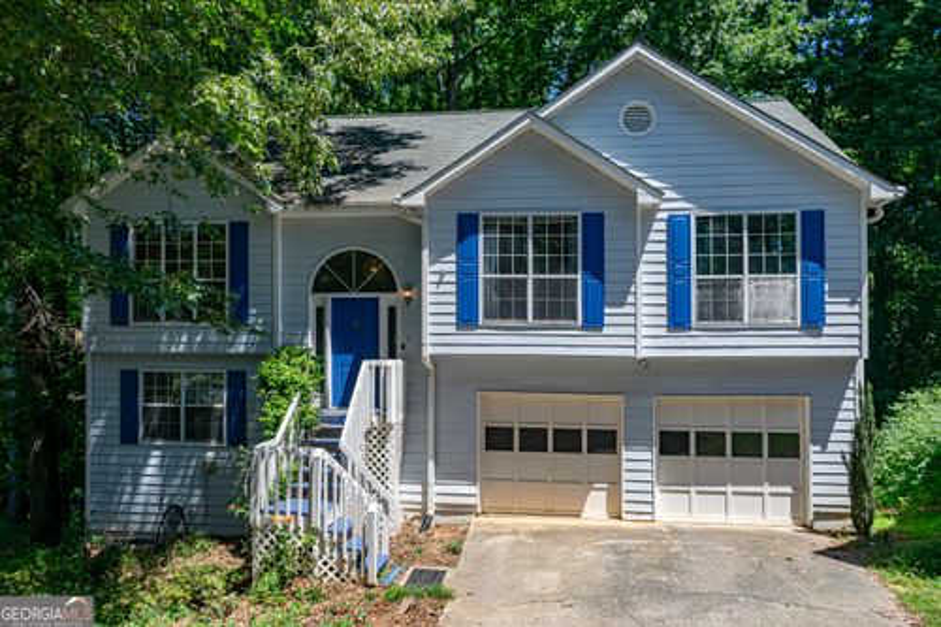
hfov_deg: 67.4
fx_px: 705
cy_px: 314
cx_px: 470
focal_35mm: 27
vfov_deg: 47.9
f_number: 8
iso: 200
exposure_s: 1/250
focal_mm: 18
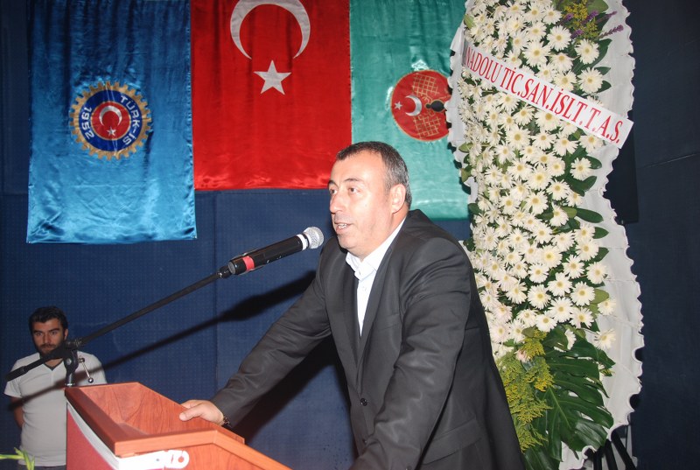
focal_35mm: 36
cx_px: 350
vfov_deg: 37.0
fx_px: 701
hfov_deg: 53.0
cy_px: 235
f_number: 4
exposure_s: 1/60
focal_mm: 24
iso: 200
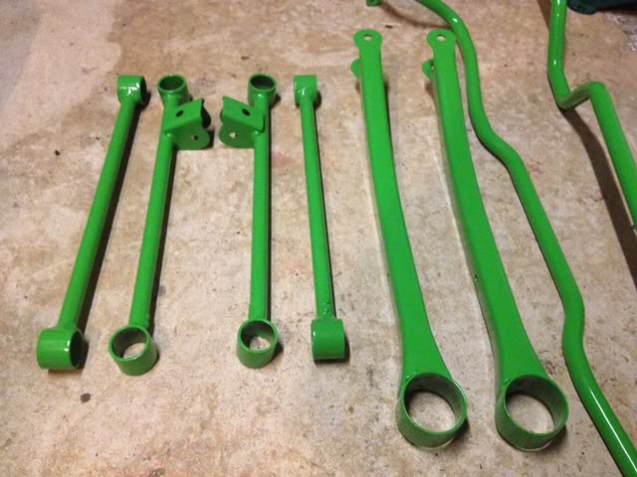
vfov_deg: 40.7
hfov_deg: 52.6
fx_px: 644
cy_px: 238
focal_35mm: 35
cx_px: 318
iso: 400
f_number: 2.4
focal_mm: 4.3
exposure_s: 1/20
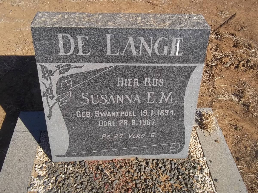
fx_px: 239
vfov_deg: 44.2
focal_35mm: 32
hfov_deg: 56.8
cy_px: 96
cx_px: 129
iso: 80
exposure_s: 1/500
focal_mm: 5.7
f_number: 5.5
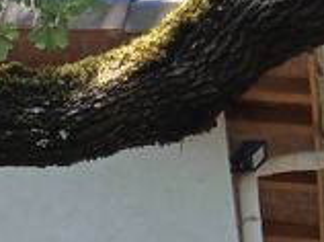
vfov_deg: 8.3
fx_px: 1542
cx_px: -455
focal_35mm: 165
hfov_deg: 10.4
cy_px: 568
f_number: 1.8
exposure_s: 1/100
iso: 32
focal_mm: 3.98
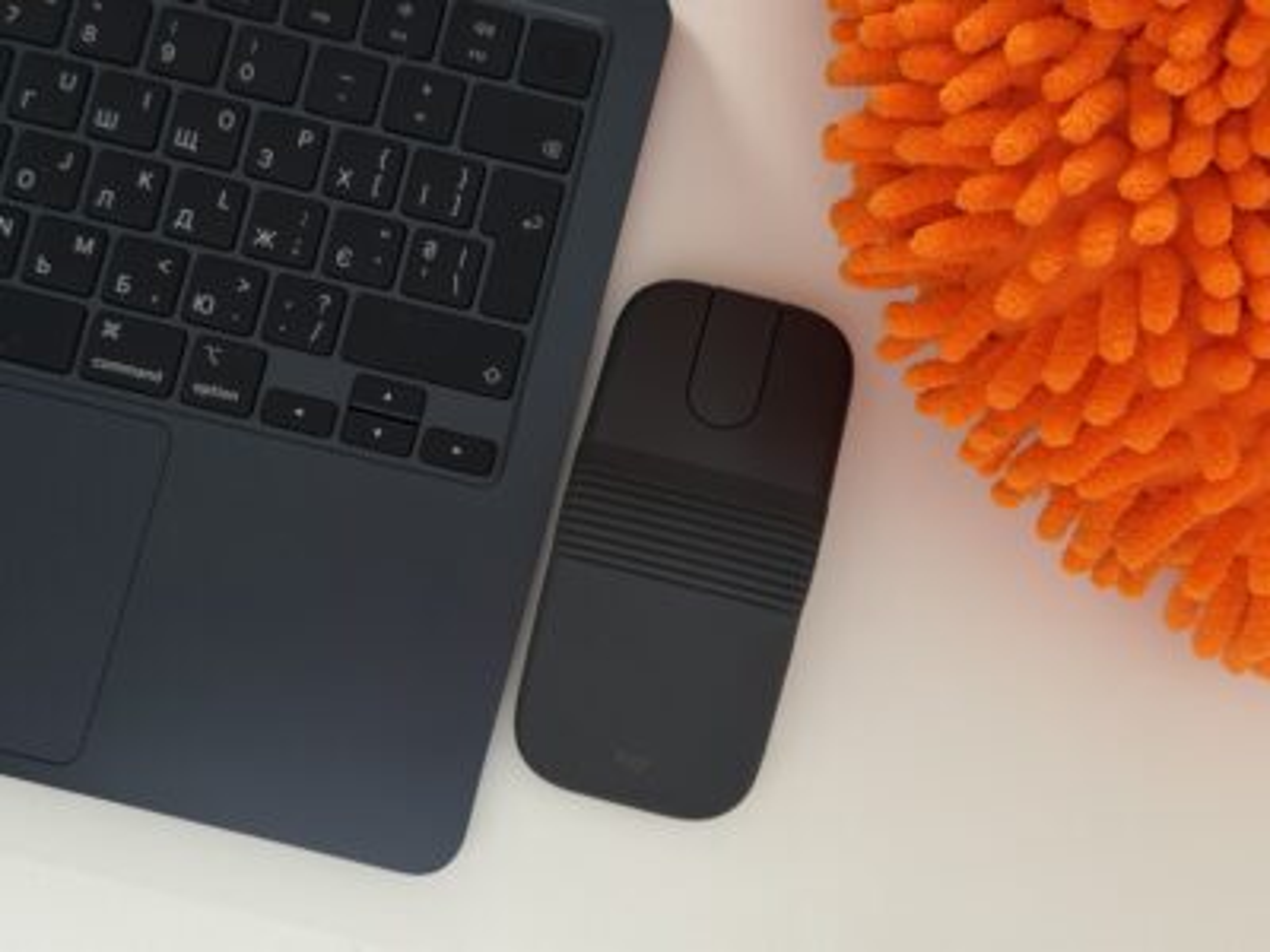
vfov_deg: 30.3
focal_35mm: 48
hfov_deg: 39.7
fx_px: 1761
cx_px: 635
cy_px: 476
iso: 50
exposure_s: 1/121
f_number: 1.78
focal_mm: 6.76
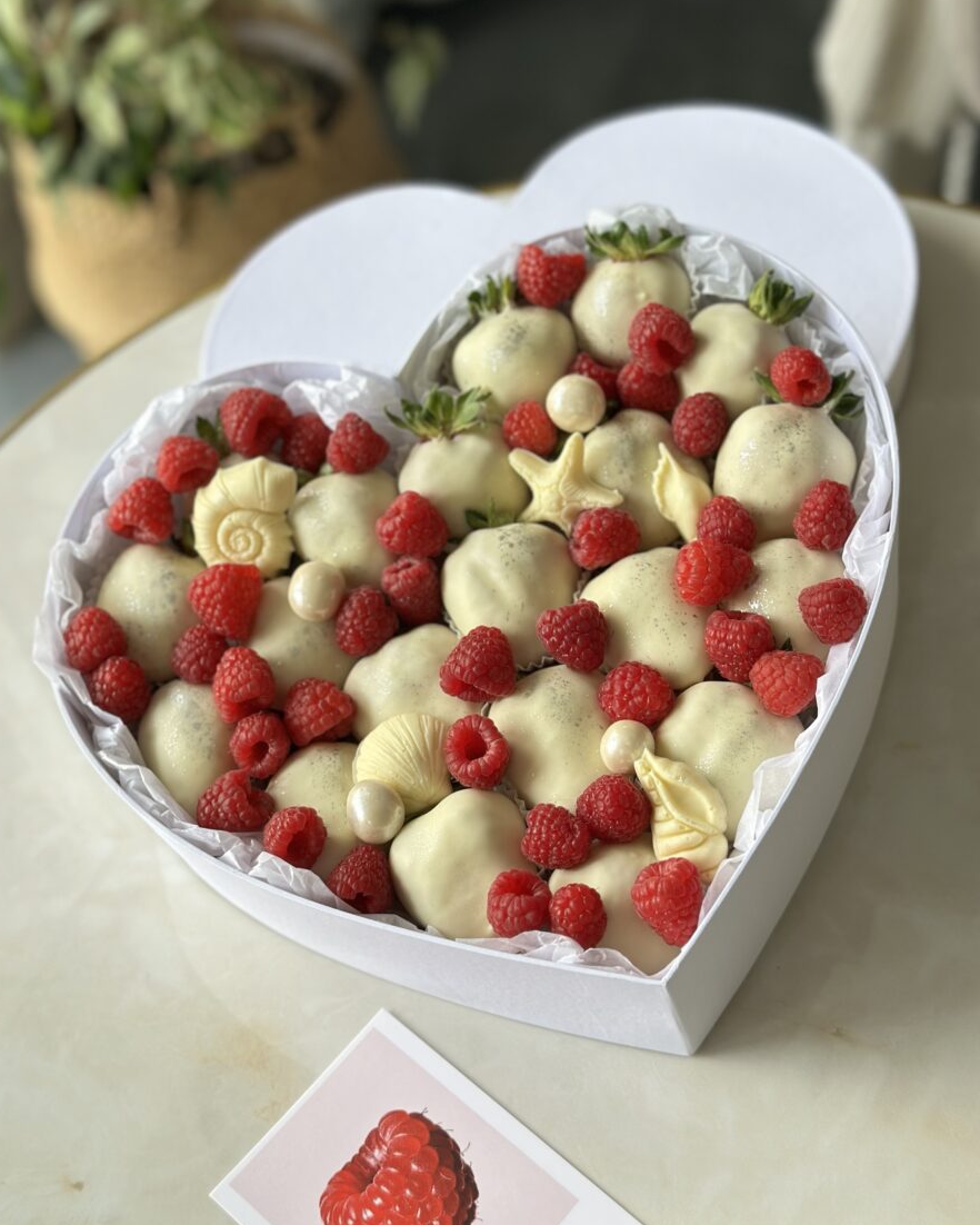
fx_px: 1849
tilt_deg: -50.0
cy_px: 561
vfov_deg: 36.6
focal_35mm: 51
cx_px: 484
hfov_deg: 29.7
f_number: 1.78
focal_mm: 6.86
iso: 80
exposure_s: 1/147
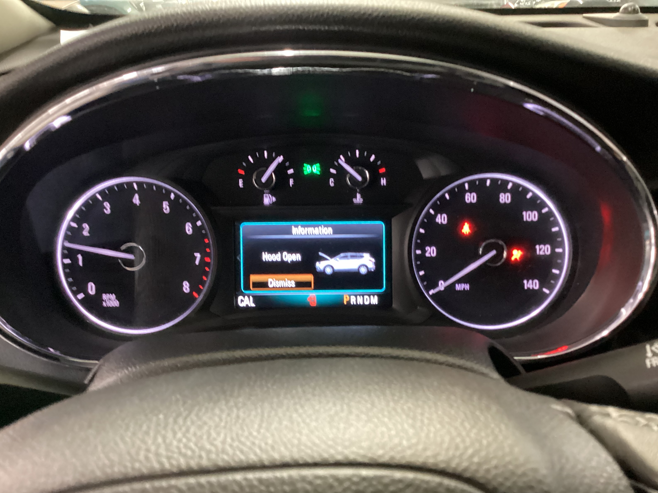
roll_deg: -0.6
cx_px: 332
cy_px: 254
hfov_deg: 56.8
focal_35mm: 32
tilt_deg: -25.5
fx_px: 608
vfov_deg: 44.2
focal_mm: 3.3
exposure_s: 1/20
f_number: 2.4
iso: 640
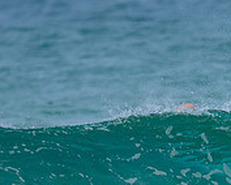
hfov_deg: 0.6
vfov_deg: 0.5
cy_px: 278
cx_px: 257
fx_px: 23134
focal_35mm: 3380
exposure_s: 1/2000
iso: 250
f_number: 6.3
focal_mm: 800
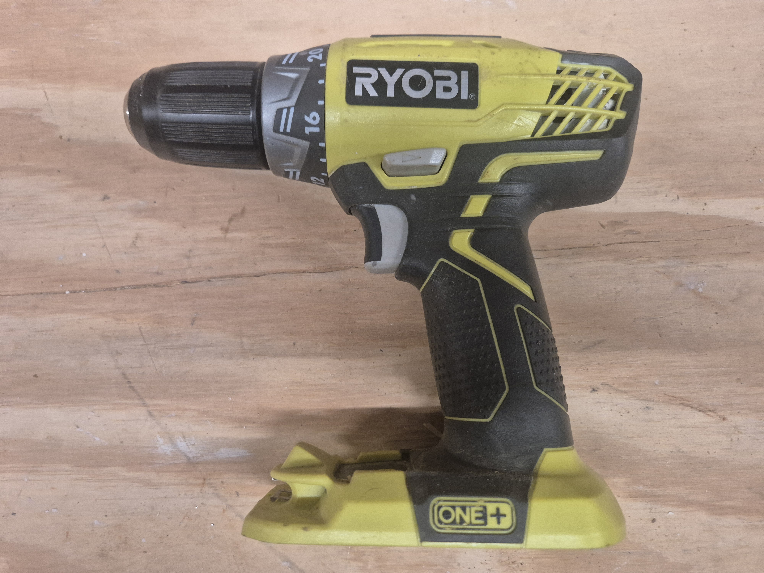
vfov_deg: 58.9
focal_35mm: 23
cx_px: 382
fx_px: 508
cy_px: 286
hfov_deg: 73.9
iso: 800
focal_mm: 5.4
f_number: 1.8
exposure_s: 1/100
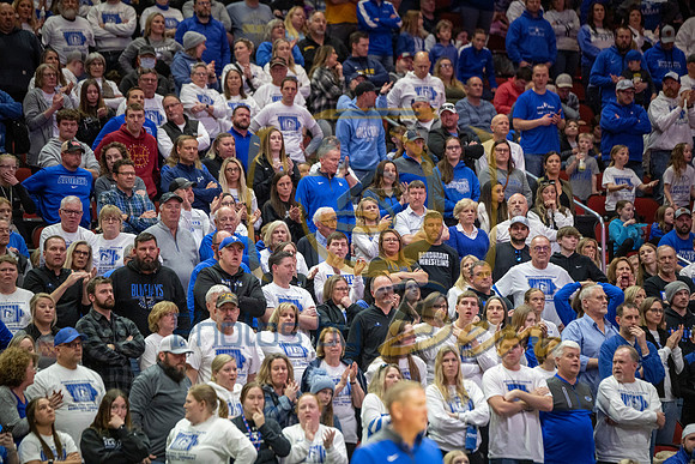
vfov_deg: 6.9
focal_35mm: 200
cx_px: 348
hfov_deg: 10.3
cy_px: 232
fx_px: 3862
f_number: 2.8
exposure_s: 1/640
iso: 2500
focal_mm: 200
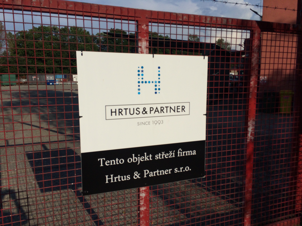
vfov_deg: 46.8
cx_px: 151
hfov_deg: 60.0
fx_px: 262
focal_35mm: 30
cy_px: 113
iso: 40
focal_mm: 4.12
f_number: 2.2
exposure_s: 1/5882
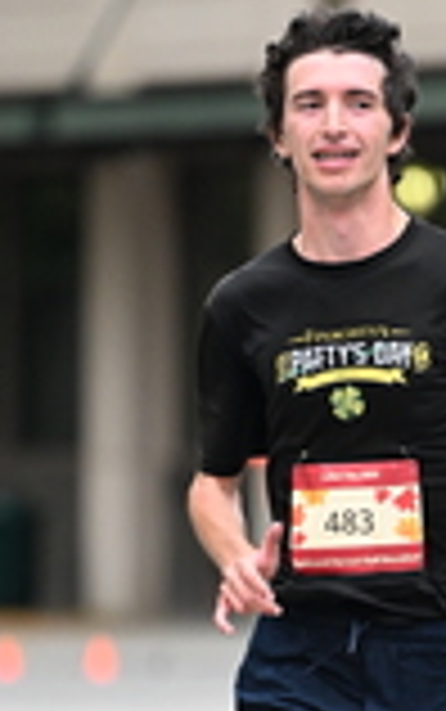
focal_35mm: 673
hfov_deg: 2.0
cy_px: 626
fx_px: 13065
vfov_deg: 3.1
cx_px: 462
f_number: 2.8
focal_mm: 190
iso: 1600
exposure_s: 1/1000
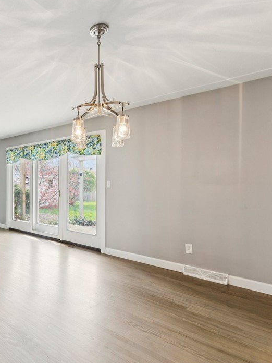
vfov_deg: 79.0
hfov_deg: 56.5
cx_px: 38
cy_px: 181
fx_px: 220
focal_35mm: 21
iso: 200
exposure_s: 1/25
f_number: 5.6
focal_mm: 14
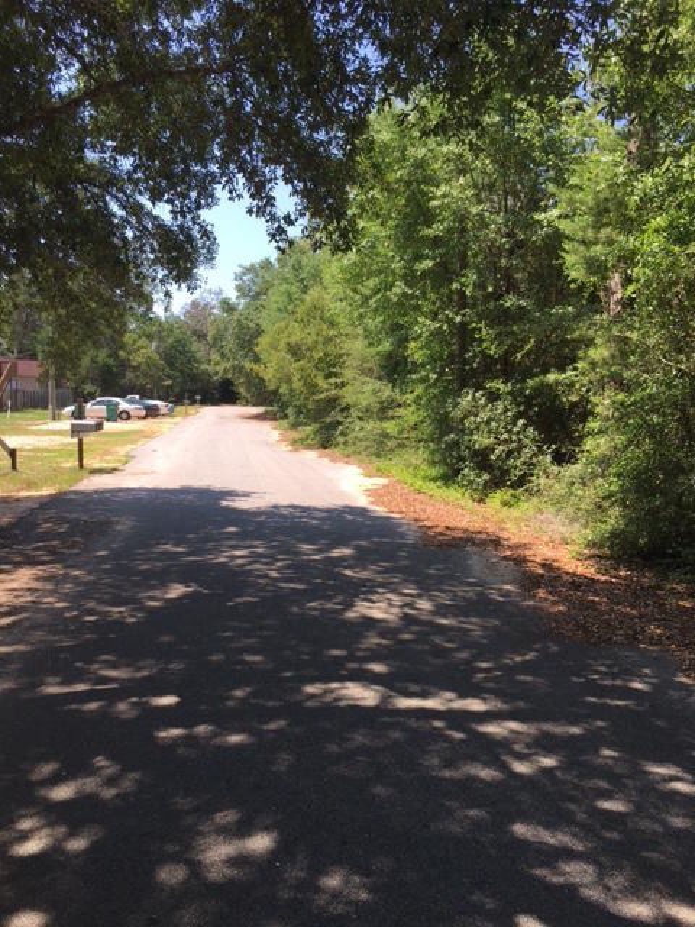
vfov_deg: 61.7
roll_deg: -0.7
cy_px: 464
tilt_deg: -3.7
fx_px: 776
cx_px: 348
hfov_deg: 48.2
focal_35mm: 29
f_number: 2.2
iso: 25
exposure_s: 1/587
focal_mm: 4.15
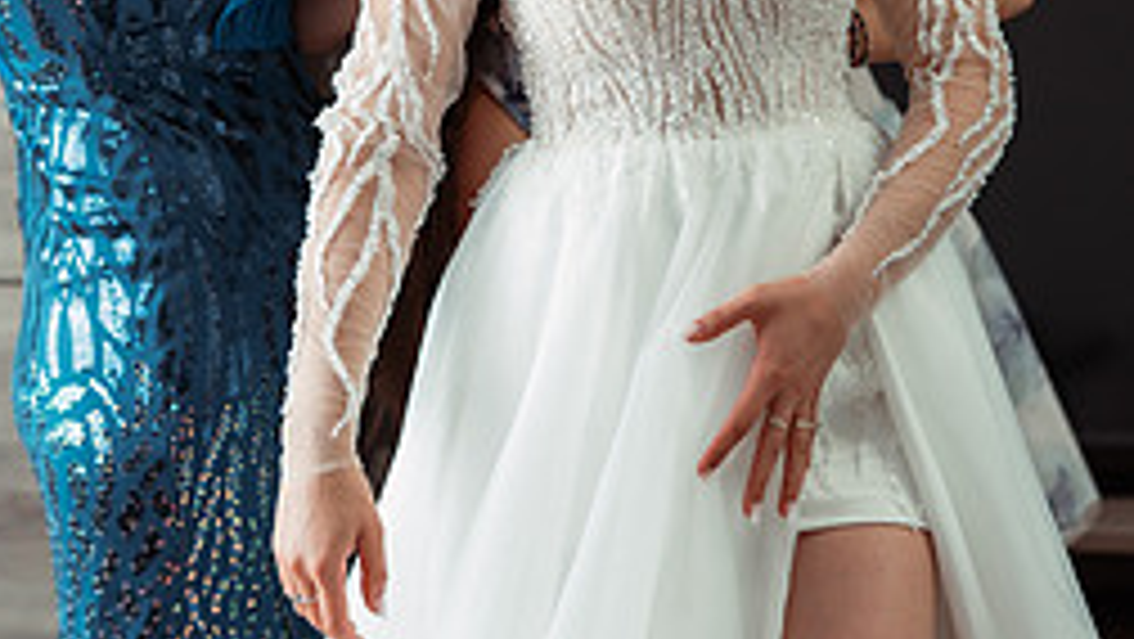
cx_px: 646
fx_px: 4783
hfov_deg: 13.5
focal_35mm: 159
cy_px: 0
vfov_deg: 7.6
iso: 500
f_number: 2.5
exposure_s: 1/250
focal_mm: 85
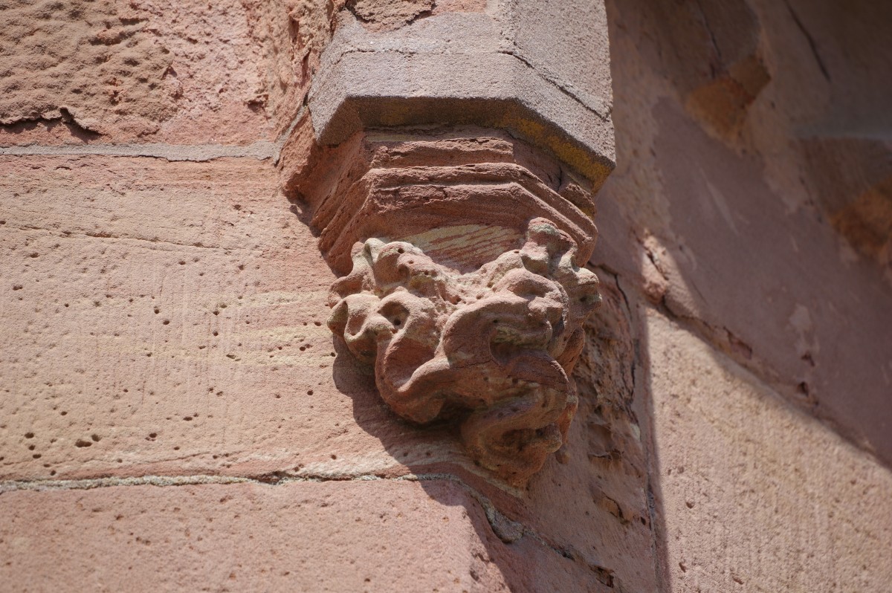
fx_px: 8541
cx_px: 446
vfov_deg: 4.0
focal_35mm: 345
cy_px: 296
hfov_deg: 6.0
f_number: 5.6
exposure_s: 1/400
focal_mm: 230
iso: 100
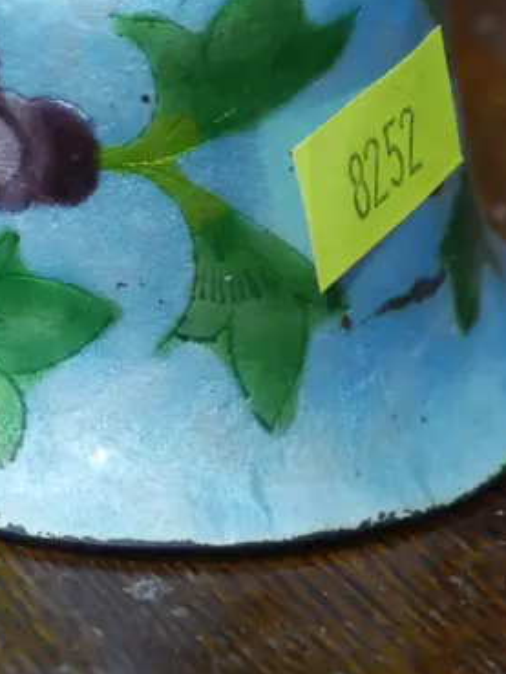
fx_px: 3565
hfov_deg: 8.1
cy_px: -111
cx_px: 153
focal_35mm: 183
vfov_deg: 10.6
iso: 1250
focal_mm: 33
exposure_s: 1/80
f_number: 5.4
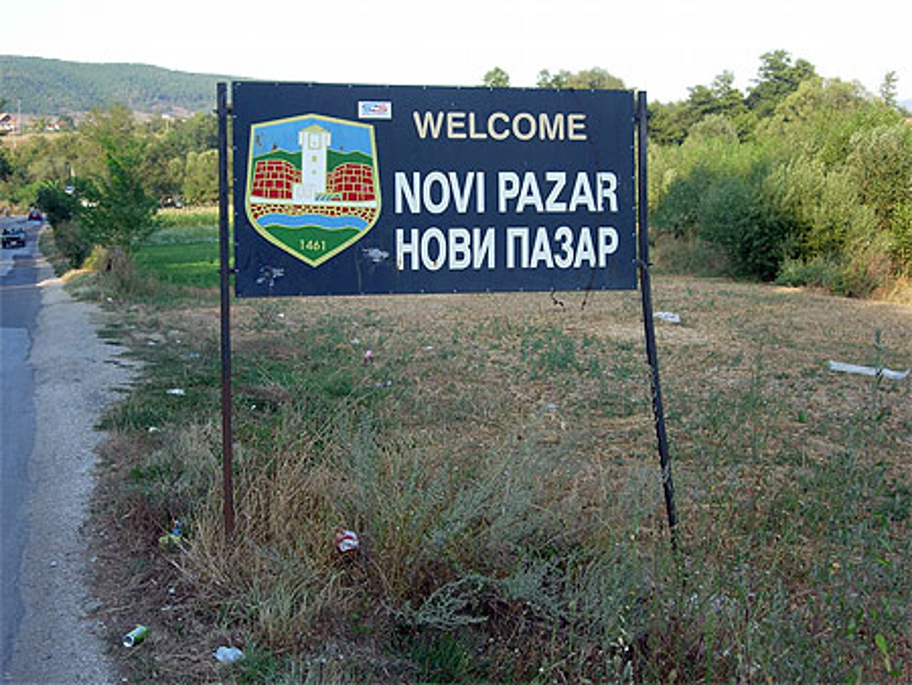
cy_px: 342
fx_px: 1344
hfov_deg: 37.5
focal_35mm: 51
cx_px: 456
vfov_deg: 28.6
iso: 64
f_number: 3.2
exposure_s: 1/203
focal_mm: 10.6
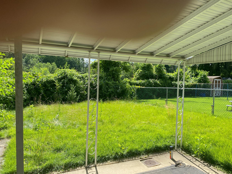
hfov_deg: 67.3
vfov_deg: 53.1
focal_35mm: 26
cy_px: 87
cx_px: 116
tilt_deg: -0.9
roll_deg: -2.7
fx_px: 174
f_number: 1.8
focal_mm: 4.25
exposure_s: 1/1232
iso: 32
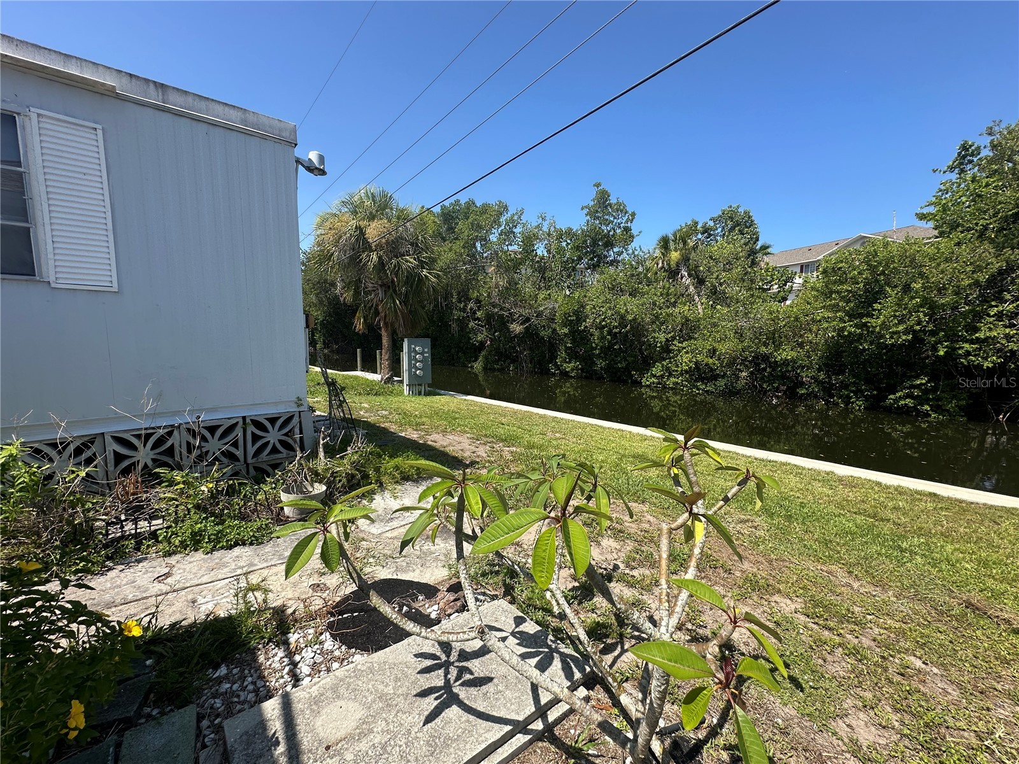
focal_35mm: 14
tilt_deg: -4.8
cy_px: 382
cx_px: 510
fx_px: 412
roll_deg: -0.3
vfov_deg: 85.7
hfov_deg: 102.1
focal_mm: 2.22
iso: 40
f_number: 2.2
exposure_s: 1/1233
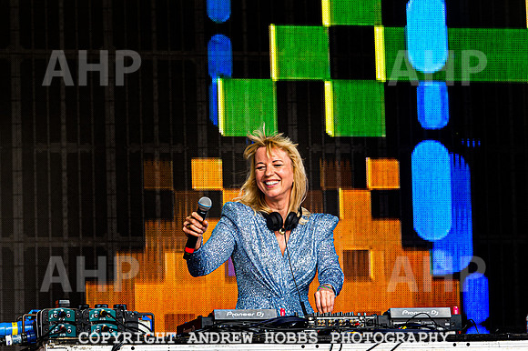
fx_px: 2597
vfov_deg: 7.7
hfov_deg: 11.6
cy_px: 157
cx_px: 261
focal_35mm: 177
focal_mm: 160
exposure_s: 1/400
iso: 720
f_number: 5.6
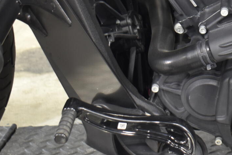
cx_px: 293
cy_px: 18
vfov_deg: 8.9
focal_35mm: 154
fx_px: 992
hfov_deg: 12.9
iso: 400
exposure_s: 1/4
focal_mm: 36
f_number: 4.8
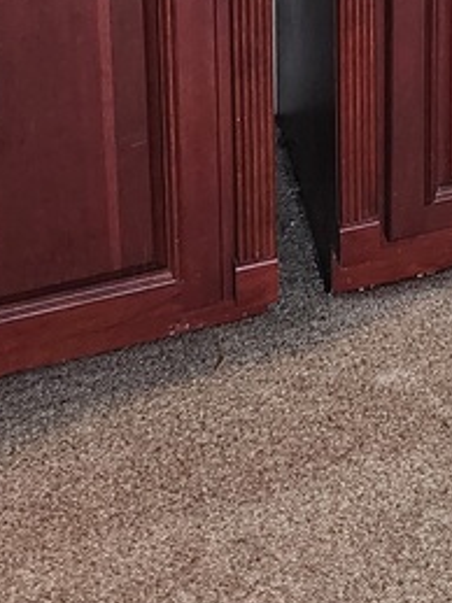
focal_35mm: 96
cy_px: -452
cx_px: 760
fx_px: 1673
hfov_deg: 14.0
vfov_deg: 17.1
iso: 640
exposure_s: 1/120
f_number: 1.8
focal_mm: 6.4
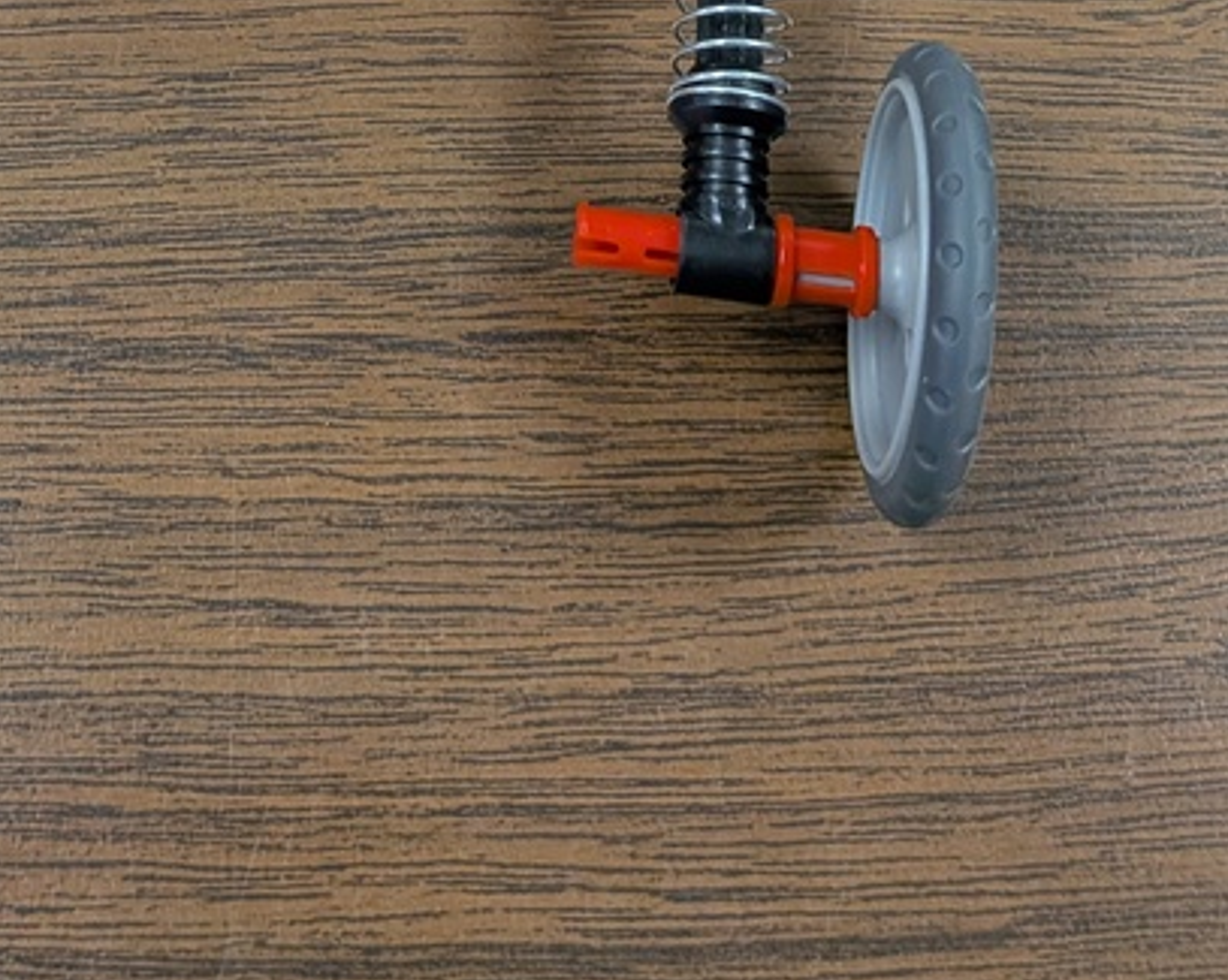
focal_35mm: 59
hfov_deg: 31.1
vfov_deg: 22.7
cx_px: 220
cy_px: -323
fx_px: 2143
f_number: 1.7
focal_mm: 4.53
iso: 192
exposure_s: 1/120
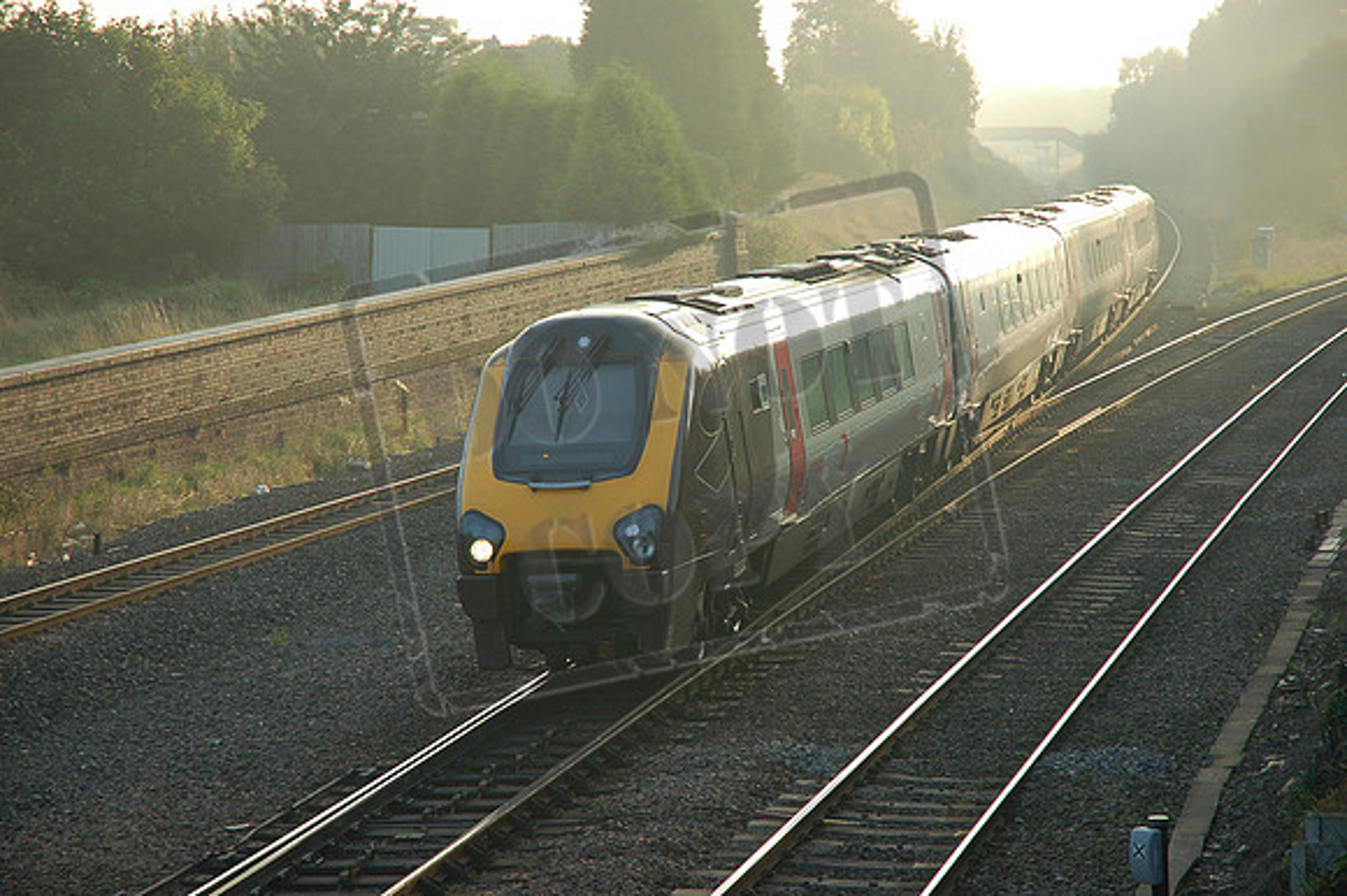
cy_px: 448
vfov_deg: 13.0
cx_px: 674
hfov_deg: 19.5
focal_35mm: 105
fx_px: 3926
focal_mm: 70
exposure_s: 1/500
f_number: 4.5
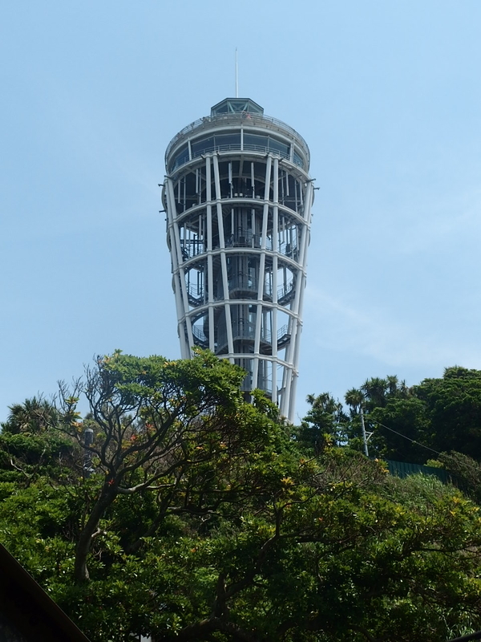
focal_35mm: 51
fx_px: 945
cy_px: 321
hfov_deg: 28.6
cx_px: 240
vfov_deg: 37.5
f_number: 5.6
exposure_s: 1/800
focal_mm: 9.2
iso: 100
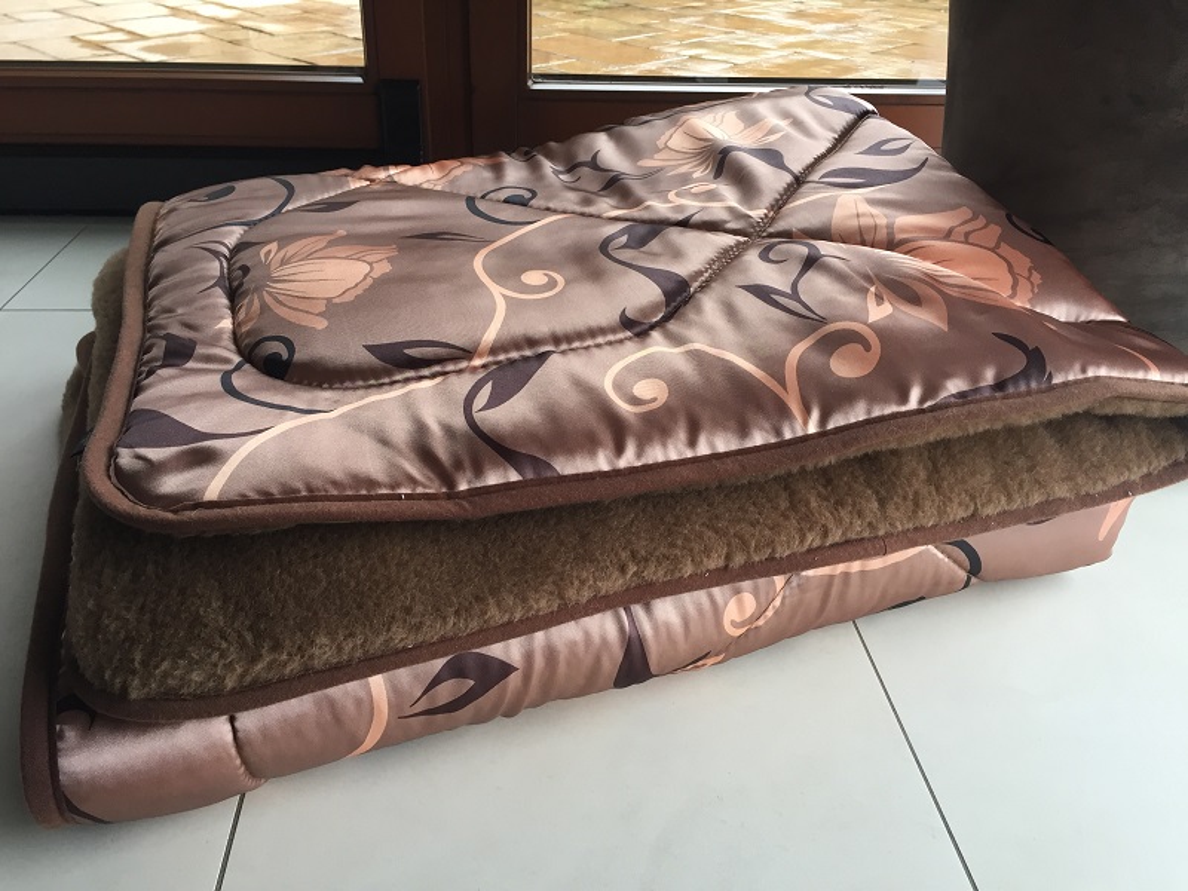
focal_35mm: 29
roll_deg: -2.1
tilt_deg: -32.0
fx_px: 995
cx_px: 594
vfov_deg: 48.2
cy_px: 446
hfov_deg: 61.7
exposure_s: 1/33
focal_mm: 4.15
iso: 32
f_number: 2.2
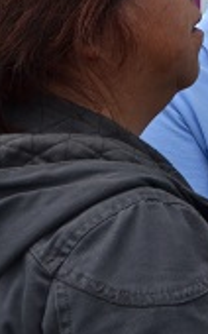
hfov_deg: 6.7
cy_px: -7
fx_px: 1699
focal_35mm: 187
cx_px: 491
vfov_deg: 11.1
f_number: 8
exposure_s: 1/250
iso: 100
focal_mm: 32
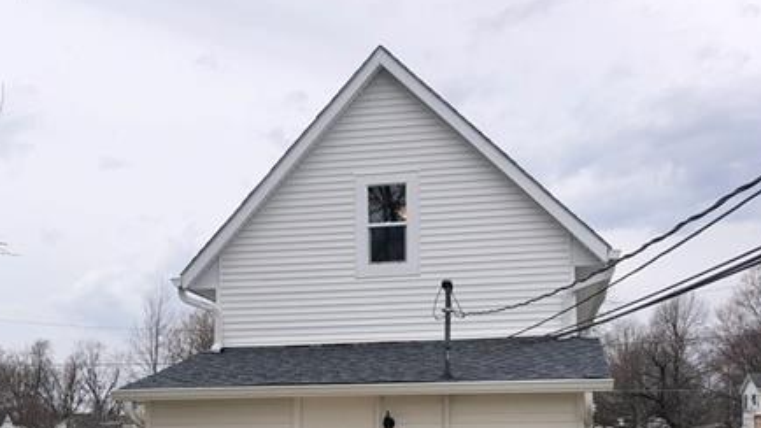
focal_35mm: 54
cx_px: 281
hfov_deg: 38.2
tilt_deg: +2.1
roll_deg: +0.5
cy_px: 439
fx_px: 1090
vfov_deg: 21.4
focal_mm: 3.99
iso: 20
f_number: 1.8
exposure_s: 1/1473
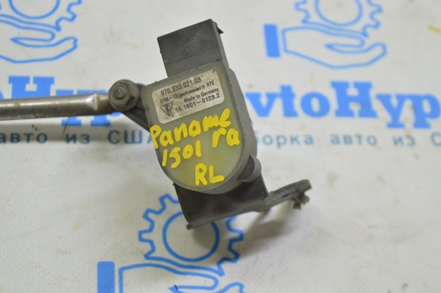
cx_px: 220
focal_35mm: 82
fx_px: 1009
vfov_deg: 16.5
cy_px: 146
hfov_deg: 24.6
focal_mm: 55
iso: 400
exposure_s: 1/20
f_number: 5.6
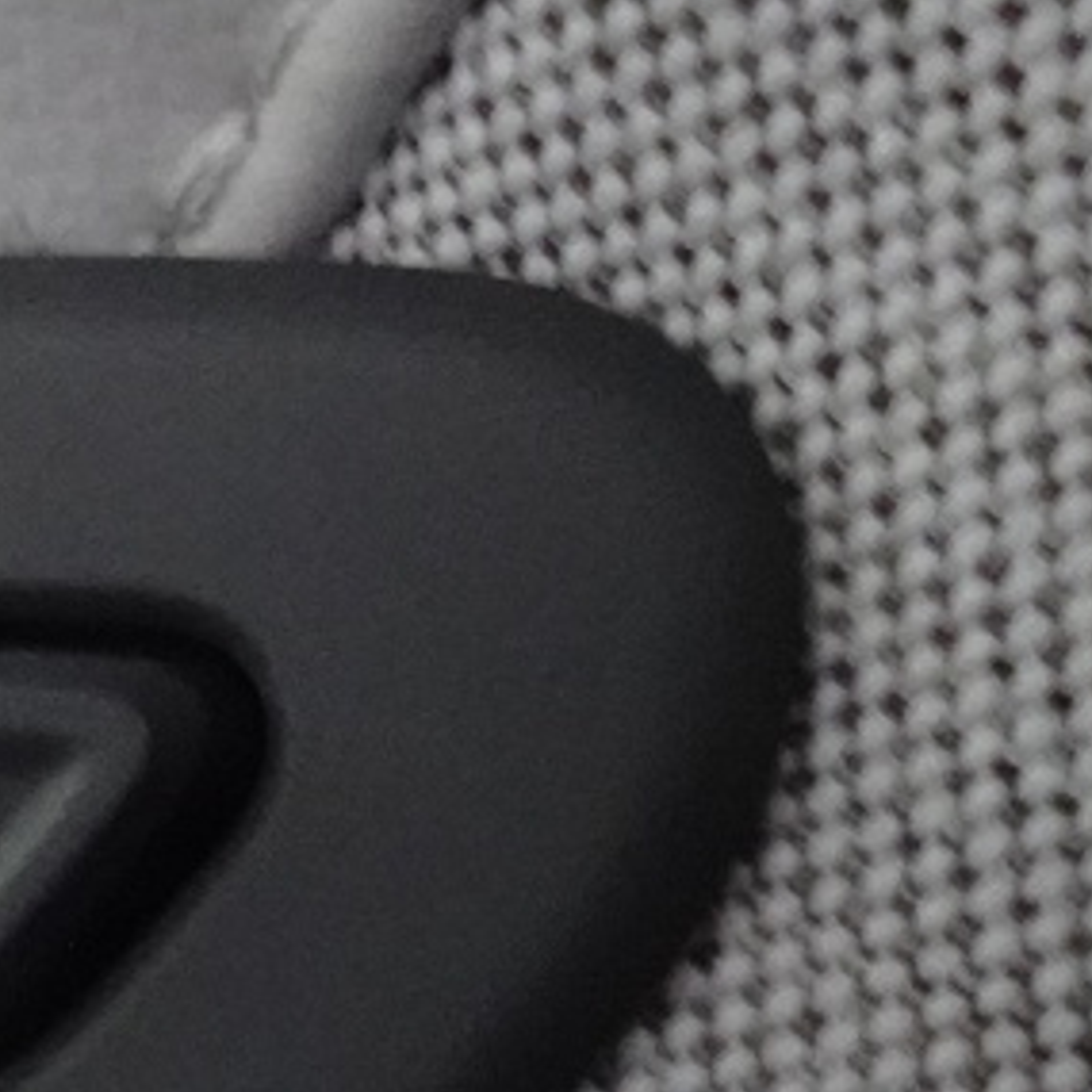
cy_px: 1448
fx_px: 3819
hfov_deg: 14.6
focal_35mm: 107
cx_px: -759
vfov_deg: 15.4
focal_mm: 4.25
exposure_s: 1/13
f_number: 3.5
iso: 800
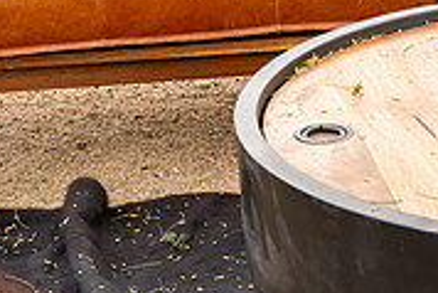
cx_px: 408
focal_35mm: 117
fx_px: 1425
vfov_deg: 11.7
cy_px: 49
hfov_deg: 17.2
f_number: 6.3
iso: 200
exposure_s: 1/60
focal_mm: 36
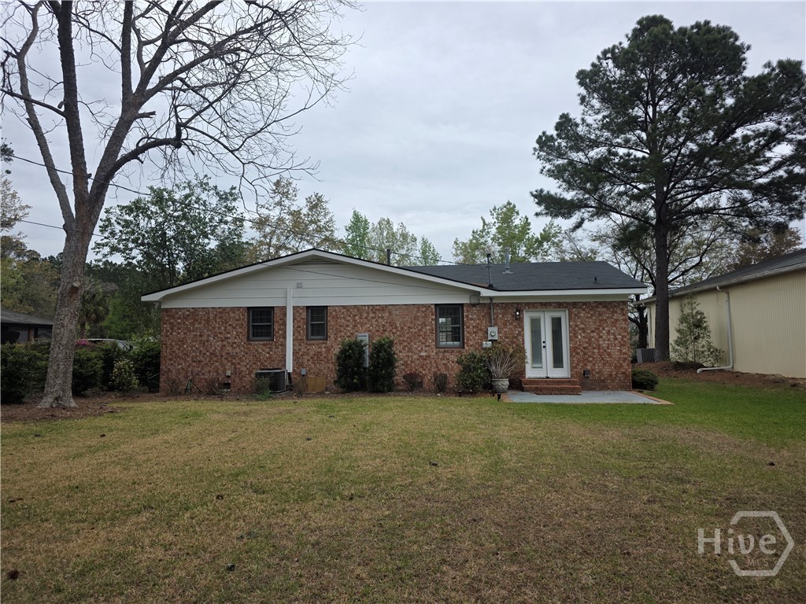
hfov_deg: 73.9
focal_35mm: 23
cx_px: 403
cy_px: 302
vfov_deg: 58.9
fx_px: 536
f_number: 1.7
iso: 80
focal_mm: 6.3
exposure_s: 1/3446
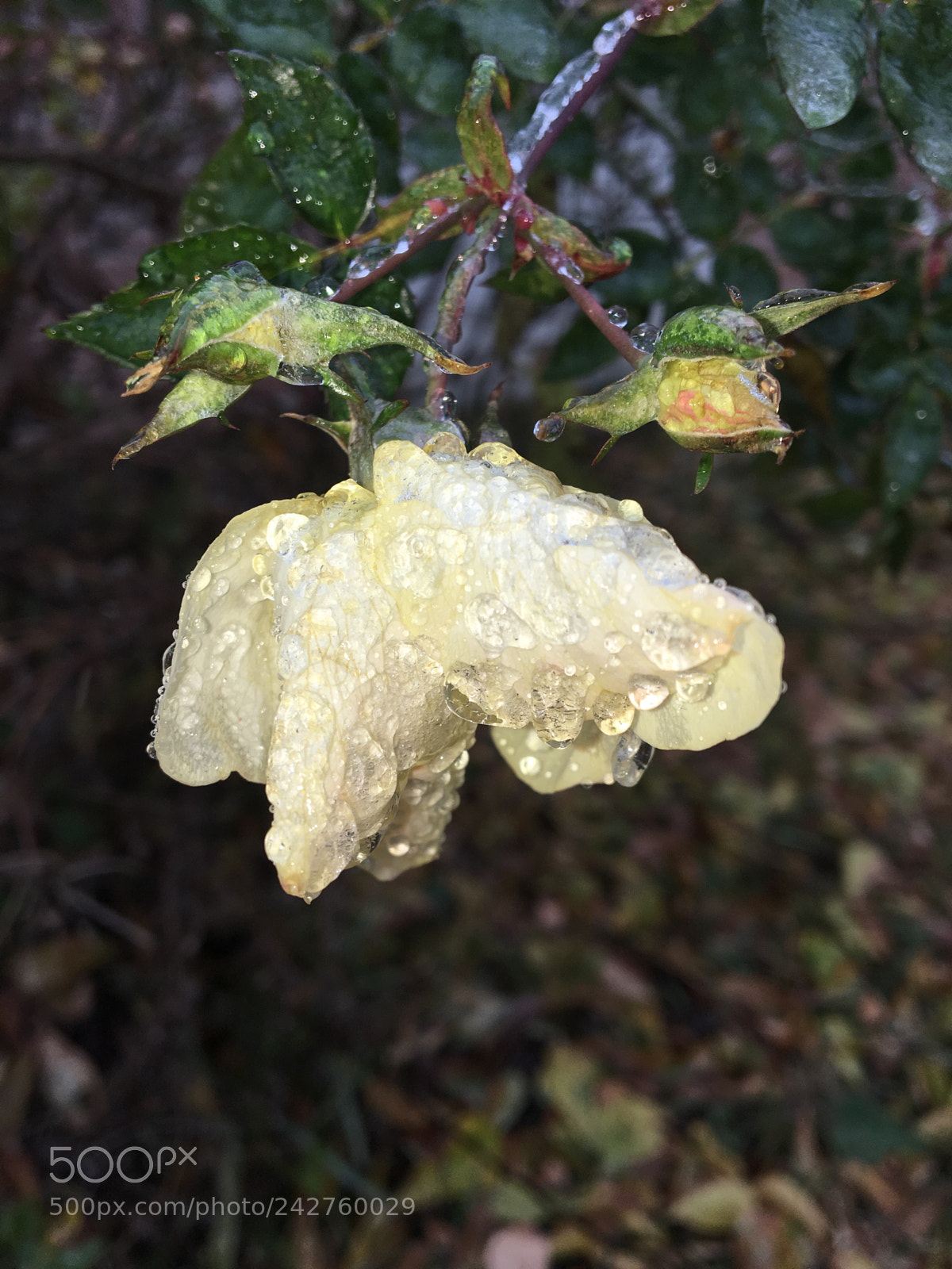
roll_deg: -3.0
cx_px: 476
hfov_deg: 48.2
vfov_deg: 61.7
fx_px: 1063
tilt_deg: -23.8
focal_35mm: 29
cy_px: 634
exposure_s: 1/475
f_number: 2.2
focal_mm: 4.15
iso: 25
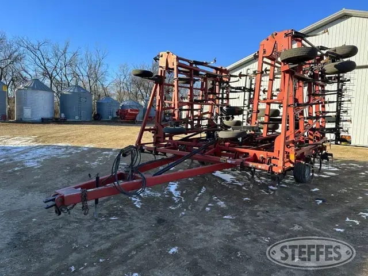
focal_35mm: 24
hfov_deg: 71.6
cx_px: 184
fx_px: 255
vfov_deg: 56.8
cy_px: 138
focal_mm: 6.86
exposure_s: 1/1812
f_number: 1.78
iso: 80
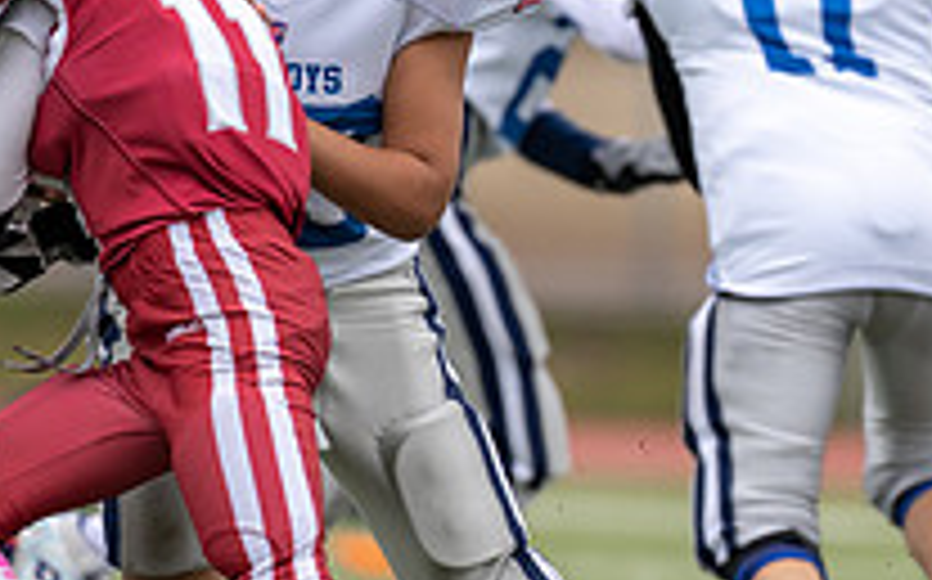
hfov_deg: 2.9
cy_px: 276
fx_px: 18121
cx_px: 669
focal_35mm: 714
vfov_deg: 1.8
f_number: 2.8
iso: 200
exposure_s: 1/1250
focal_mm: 200
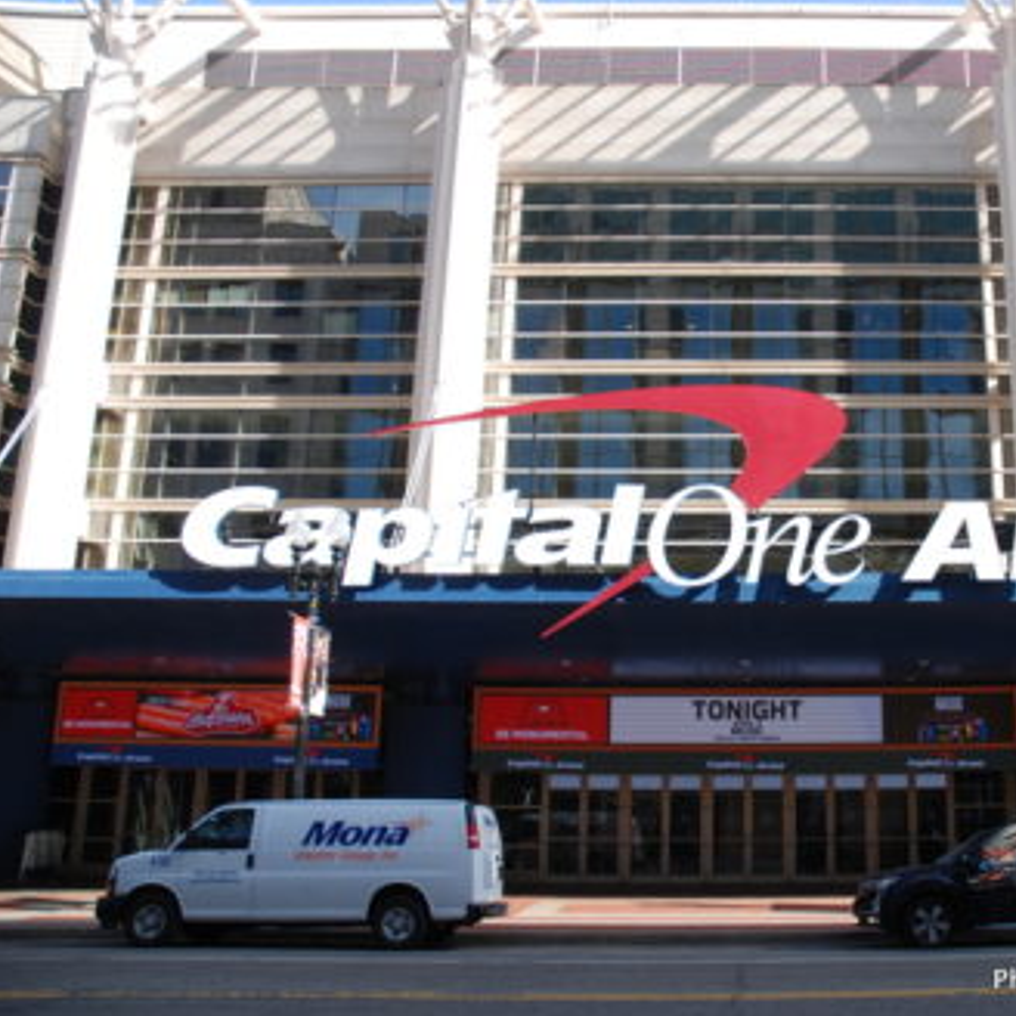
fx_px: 1162
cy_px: 506
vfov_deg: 47.2
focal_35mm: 35
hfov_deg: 45.6
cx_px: 762
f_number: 6.3
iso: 100
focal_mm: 18
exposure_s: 1/160
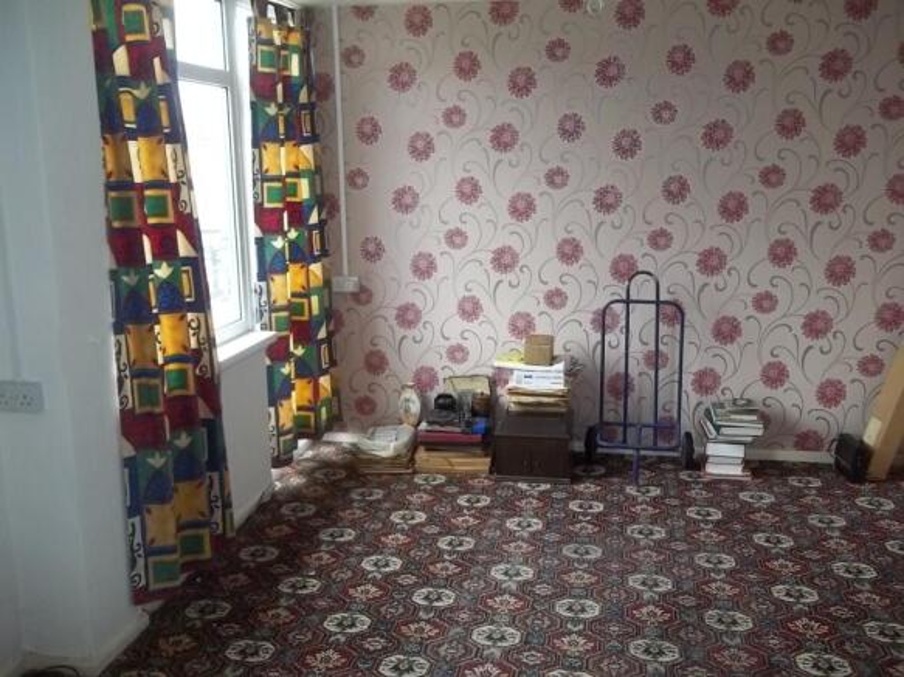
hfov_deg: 56.8
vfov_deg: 44.1
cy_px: 338
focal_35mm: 32
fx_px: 836
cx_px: 452
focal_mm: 5.7
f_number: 2.9
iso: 160
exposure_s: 1/40
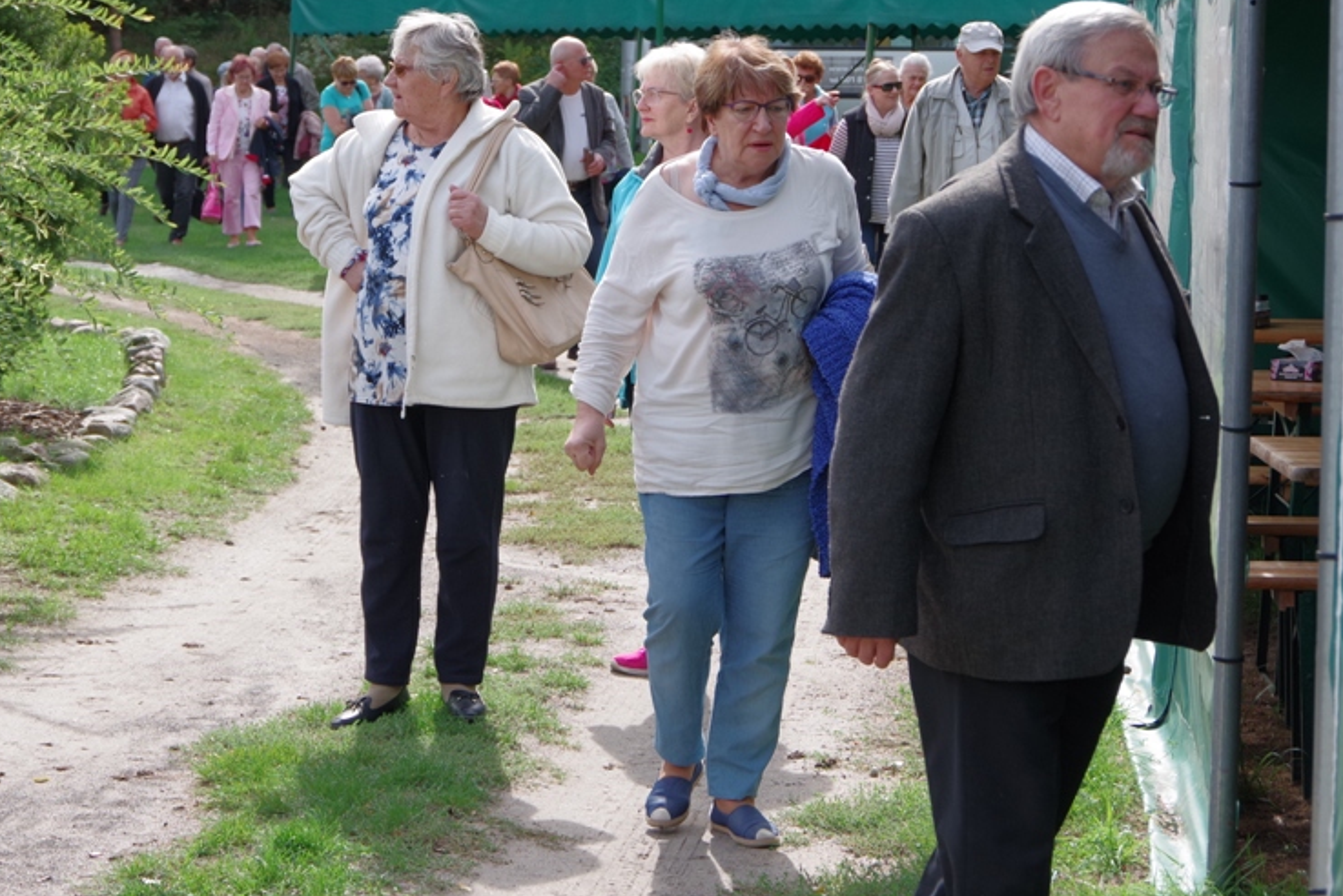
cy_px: 289
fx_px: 3732
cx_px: 507
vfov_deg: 13.7
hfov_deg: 20.4
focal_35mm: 100
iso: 200
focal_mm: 48
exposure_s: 1/250
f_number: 7.1
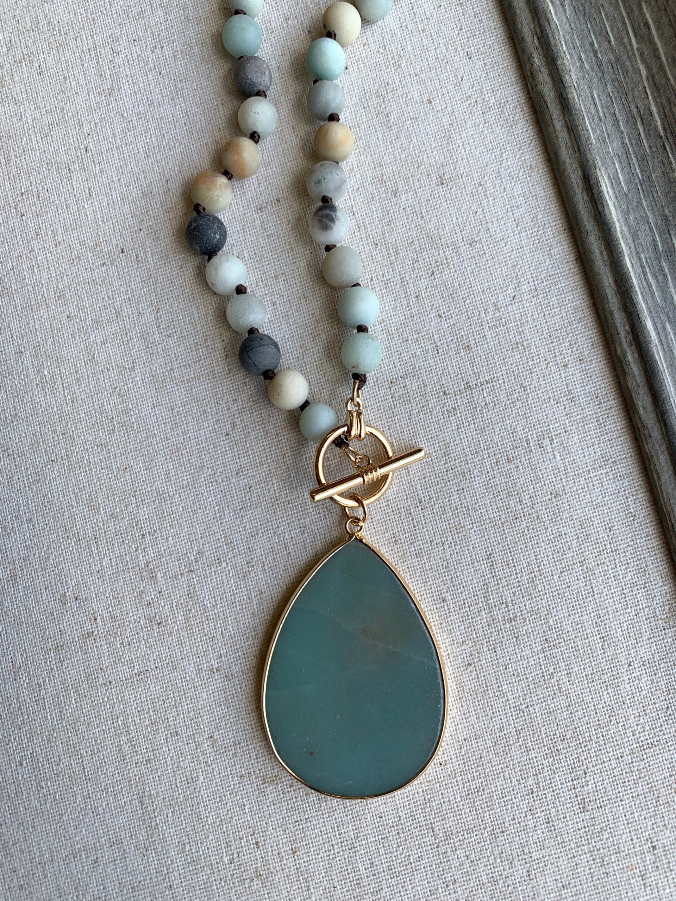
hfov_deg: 53.1
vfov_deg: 67.3
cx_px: 338
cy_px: 450
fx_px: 677
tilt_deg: -81.5
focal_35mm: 26
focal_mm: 4.25
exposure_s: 1/206
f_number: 1.8
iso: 25
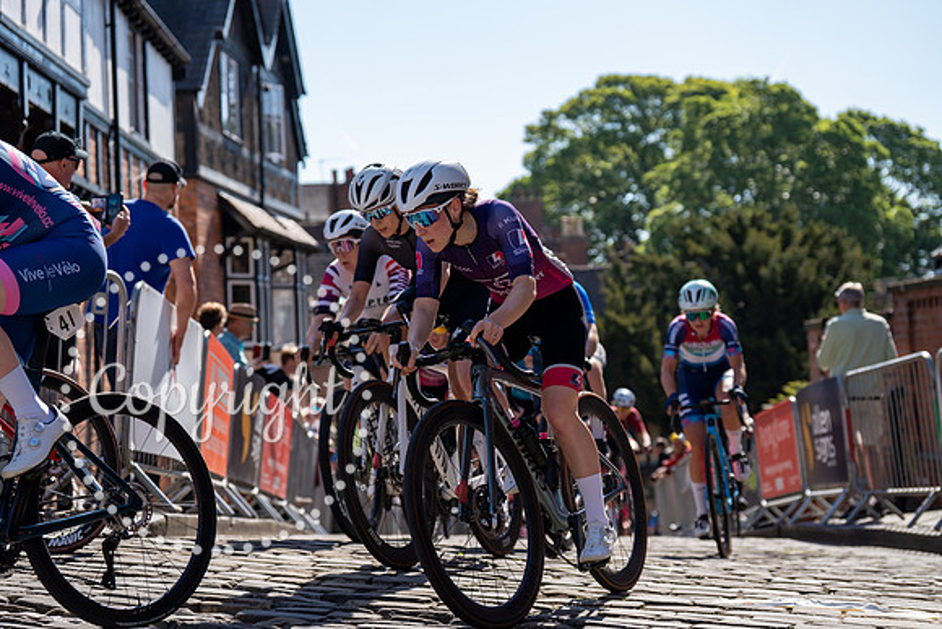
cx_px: 471
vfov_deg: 19.5
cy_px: 314
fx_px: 1832
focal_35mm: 70
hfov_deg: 28.8
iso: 100
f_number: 3.5
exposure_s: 1/1000
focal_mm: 70
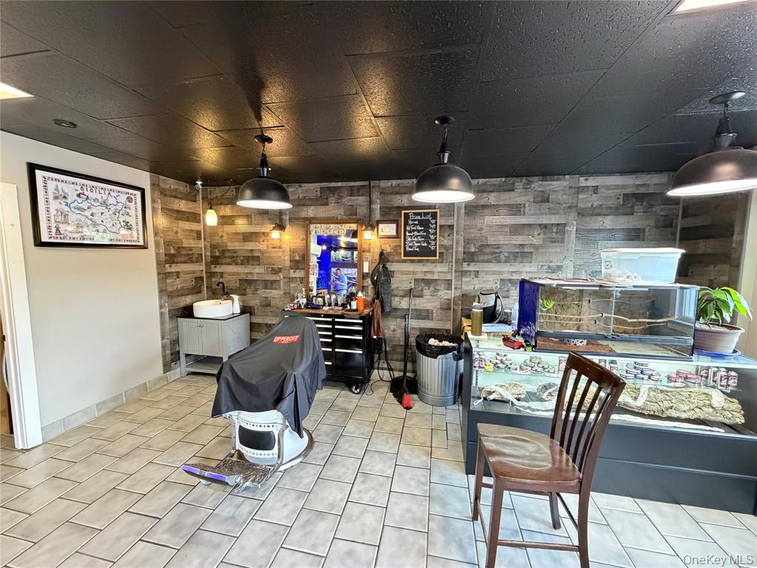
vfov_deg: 85.7
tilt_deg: -5.2
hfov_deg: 102.1
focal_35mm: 14
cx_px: 378
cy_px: 284
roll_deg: -0.2
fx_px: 306
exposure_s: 1/60
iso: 640
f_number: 2.2
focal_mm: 2.22
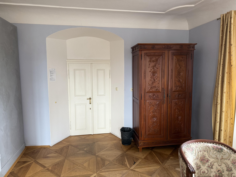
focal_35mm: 24
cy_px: 88
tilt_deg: -5.6
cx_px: 118
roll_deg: +0.6
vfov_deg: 56.8
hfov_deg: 71.6
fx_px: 164
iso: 250
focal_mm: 6.76
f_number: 1.78
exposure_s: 1/60
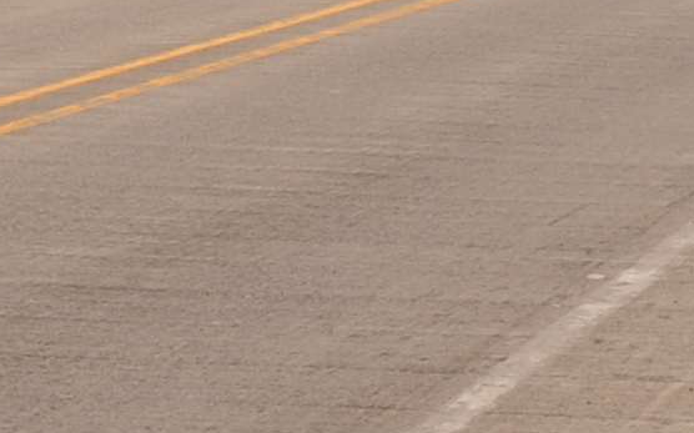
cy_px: -124
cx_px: 1678
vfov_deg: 4.8
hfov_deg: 7.2
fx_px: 5161
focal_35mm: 273
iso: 320
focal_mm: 35
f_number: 10
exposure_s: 1/100
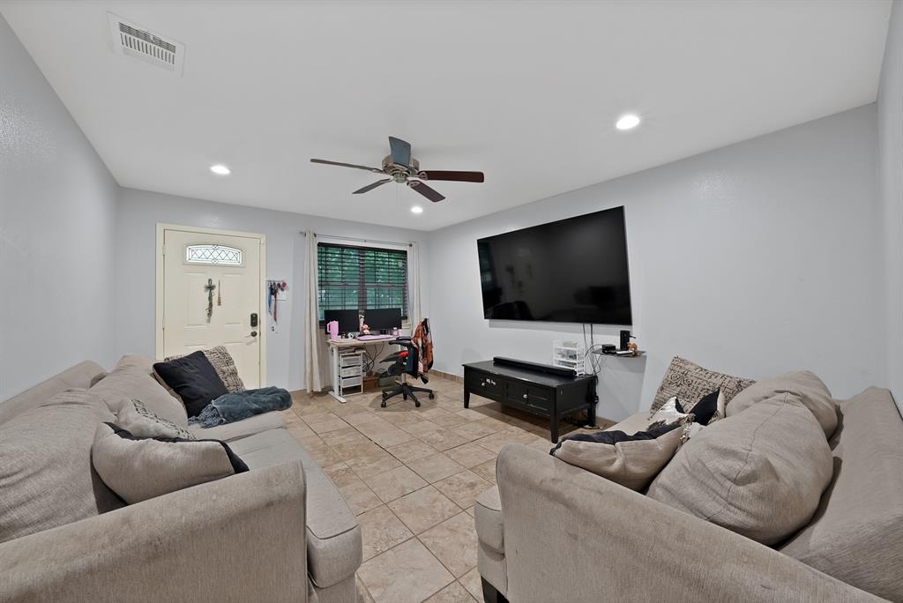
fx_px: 301
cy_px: 302
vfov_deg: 90.1
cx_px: 452
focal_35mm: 12
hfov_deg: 112.6
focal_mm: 12
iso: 640
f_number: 9
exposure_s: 1/1.67
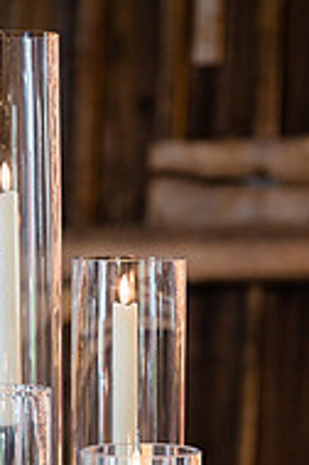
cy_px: 480
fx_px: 2145
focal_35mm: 166
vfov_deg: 12.2
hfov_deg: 8.2
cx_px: 21
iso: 500
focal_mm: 70
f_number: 3.5
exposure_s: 1/200
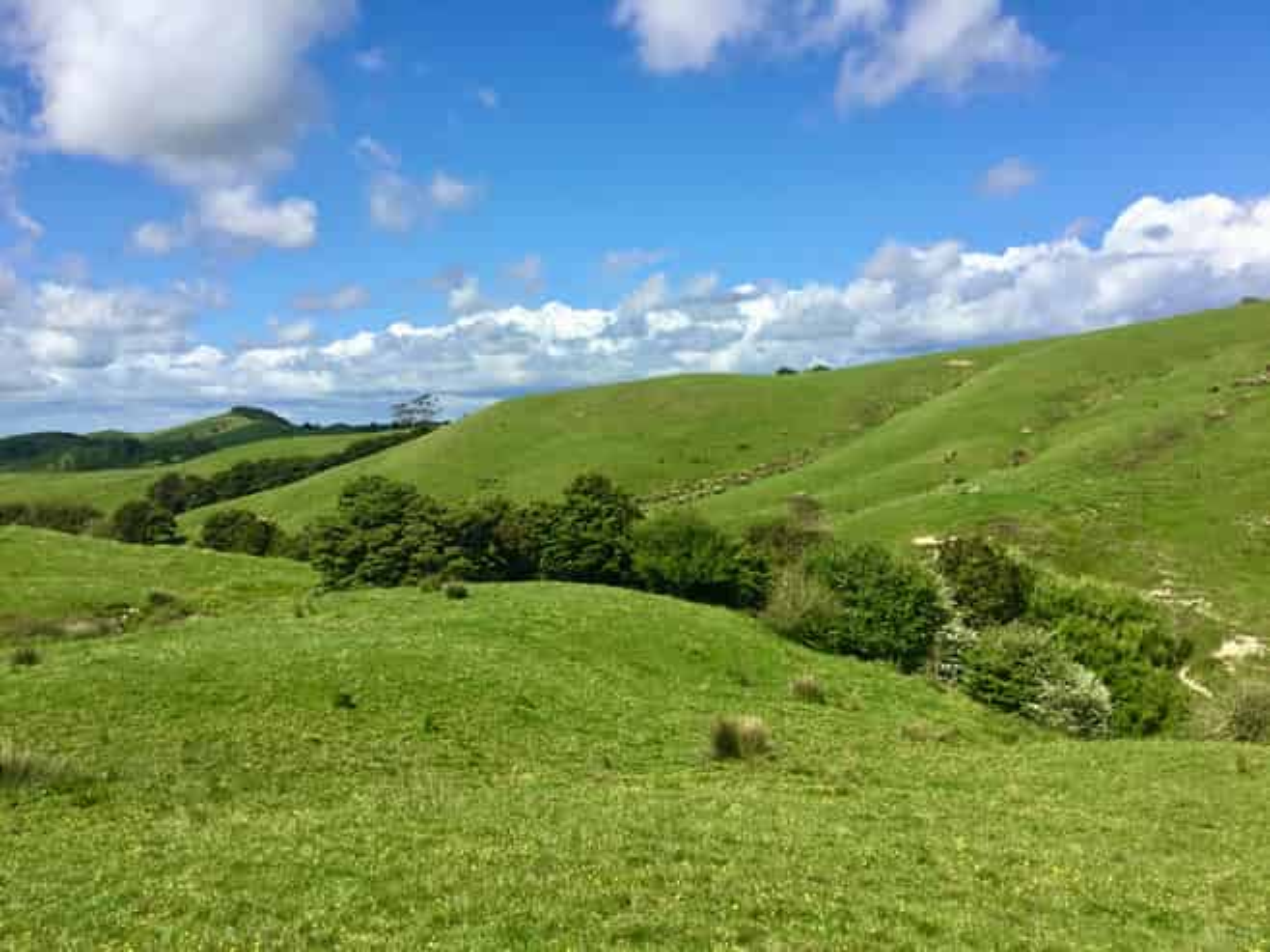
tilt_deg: -2.6
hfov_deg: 58.4
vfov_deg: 45.4
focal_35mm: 31
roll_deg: +0.8
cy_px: 476
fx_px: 1137
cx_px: 635
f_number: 2.4
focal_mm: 3.3
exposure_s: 1/1812
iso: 25
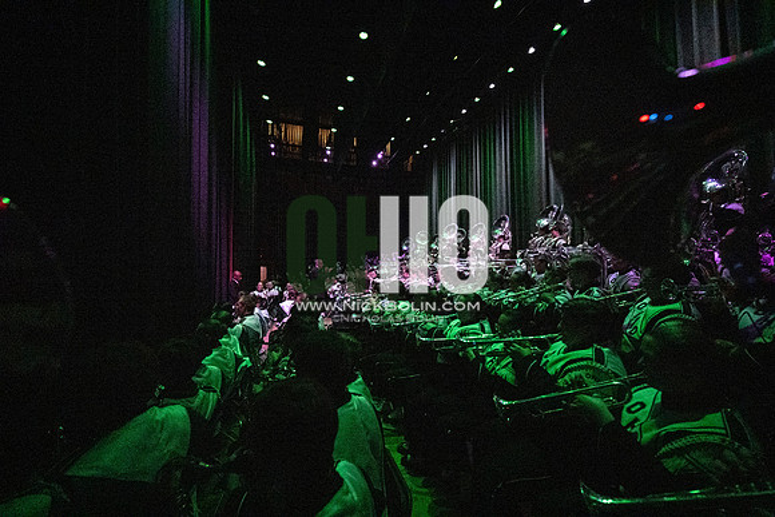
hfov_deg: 104.2
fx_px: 301
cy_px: 258
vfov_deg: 81.2
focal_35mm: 14
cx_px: 388
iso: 51200
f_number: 4
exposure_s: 1/400
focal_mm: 14
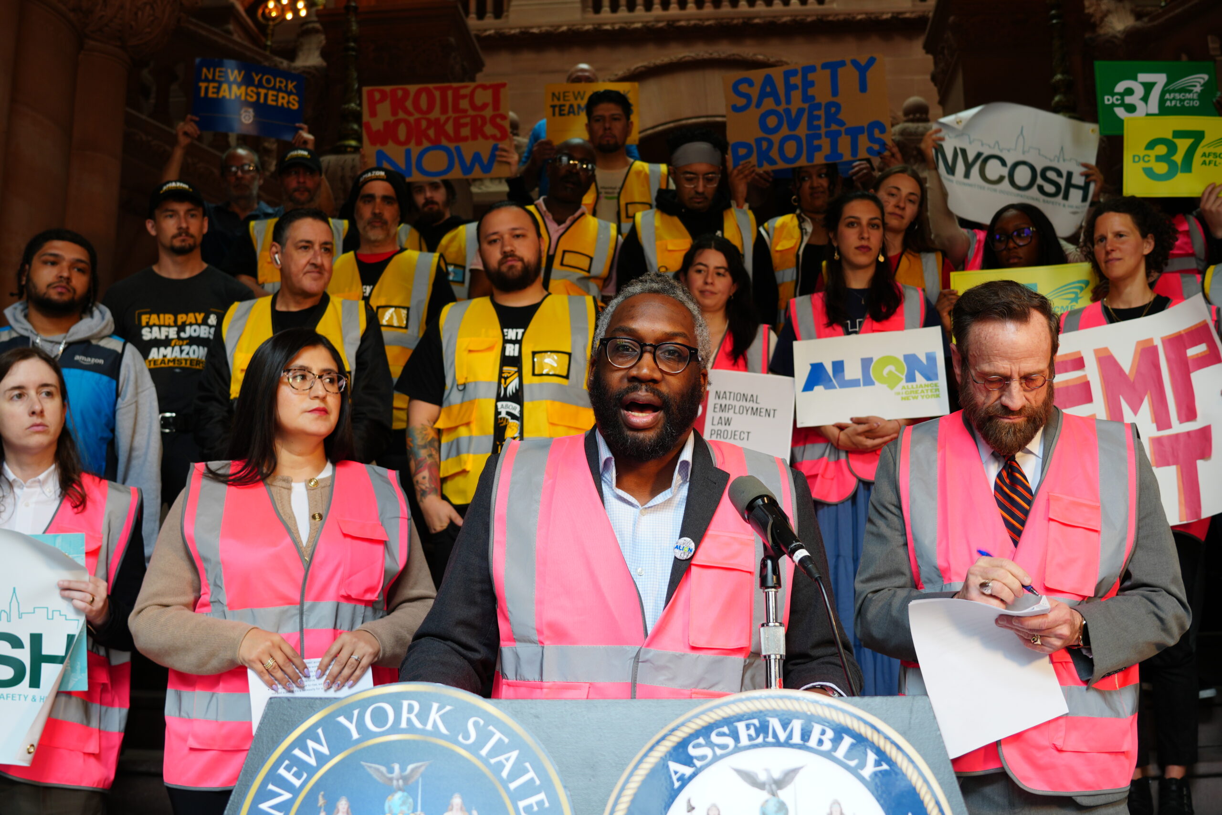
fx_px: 1222
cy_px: 408
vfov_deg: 36.9
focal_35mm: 36
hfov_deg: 53.1
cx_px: 611
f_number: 4
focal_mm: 24
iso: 125
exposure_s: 1/40
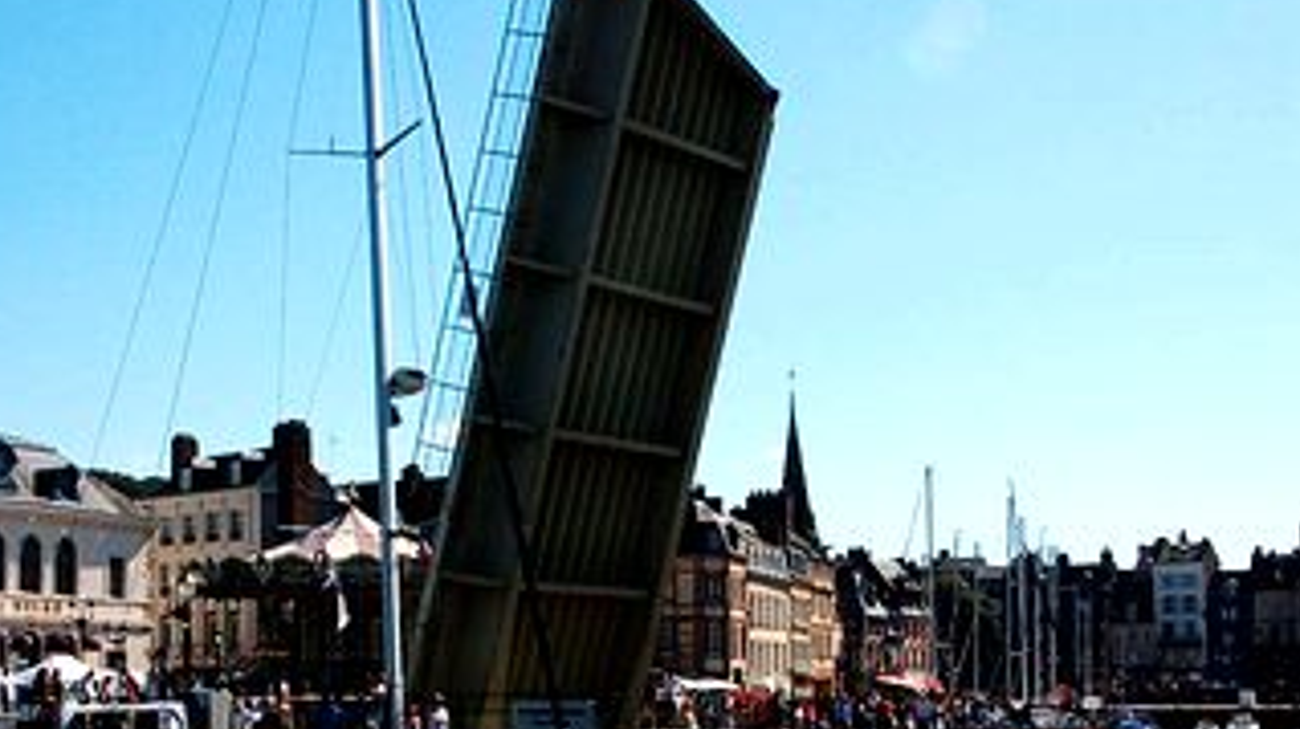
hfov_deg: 32.8
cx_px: 544
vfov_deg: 18.7
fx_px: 2205
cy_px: 542
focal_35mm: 64
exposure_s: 1/640
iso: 800
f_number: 13
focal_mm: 24
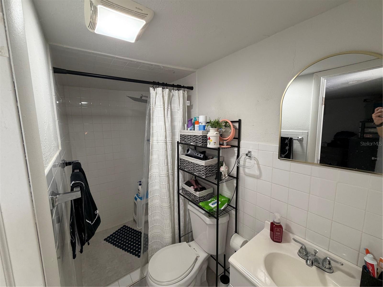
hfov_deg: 102.1
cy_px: 144
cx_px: 192
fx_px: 155
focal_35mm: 14
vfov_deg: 85.7
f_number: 2.2
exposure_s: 1/60
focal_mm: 2.22
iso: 160
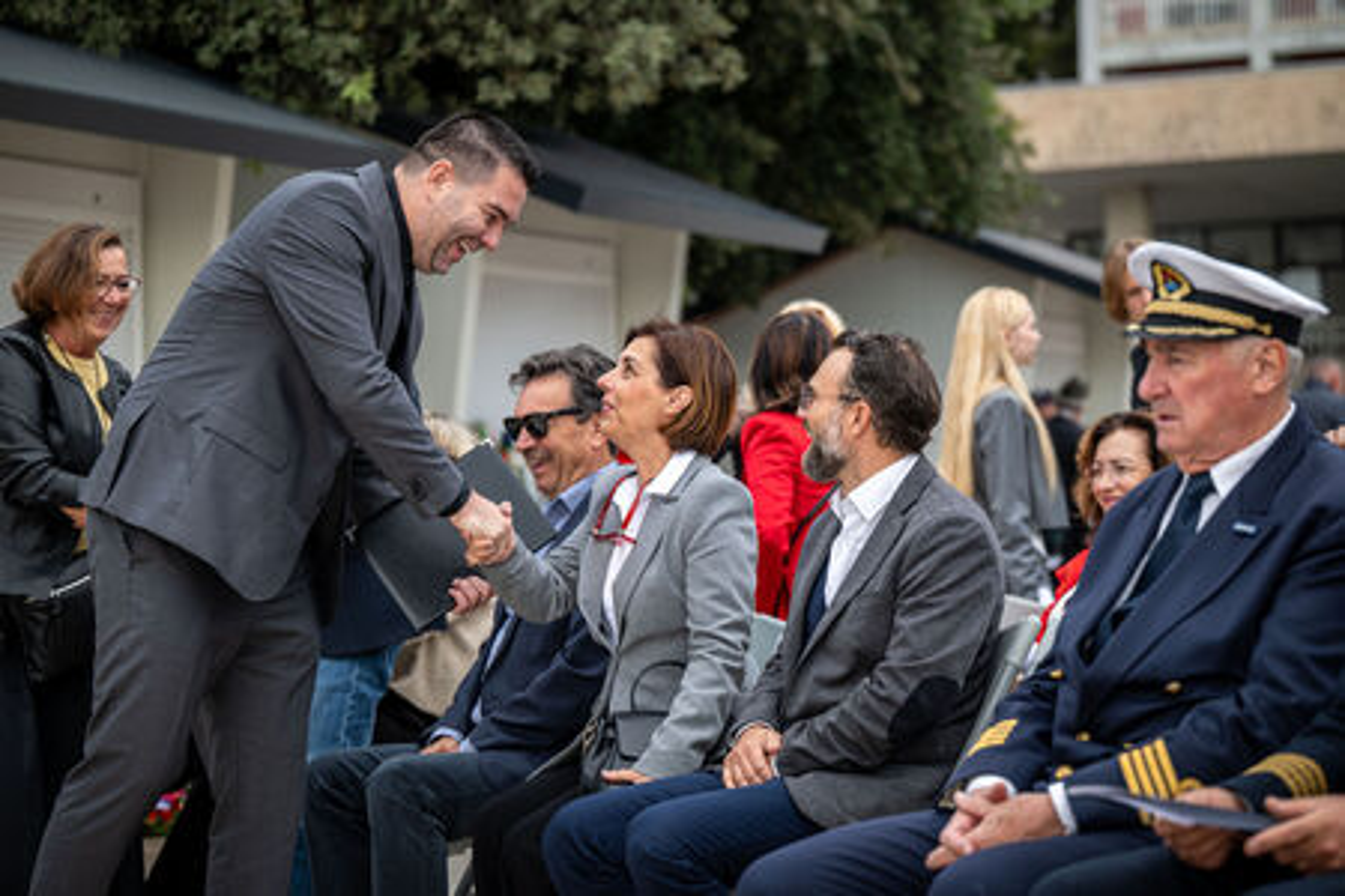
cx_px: 700
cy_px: 430
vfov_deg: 15.7
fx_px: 3259
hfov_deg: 23.3
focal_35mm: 87
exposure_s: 1/320
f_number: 2.8
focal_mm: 83
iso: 64
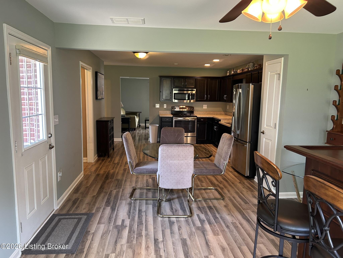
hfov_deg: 67.3
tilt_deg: -7.1
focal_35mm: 26
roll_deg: -1.1
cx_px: 172
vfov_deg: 53.1
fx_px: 258
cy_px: 129
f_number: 1.5
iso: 160
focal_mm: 5.7
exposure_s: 1/60
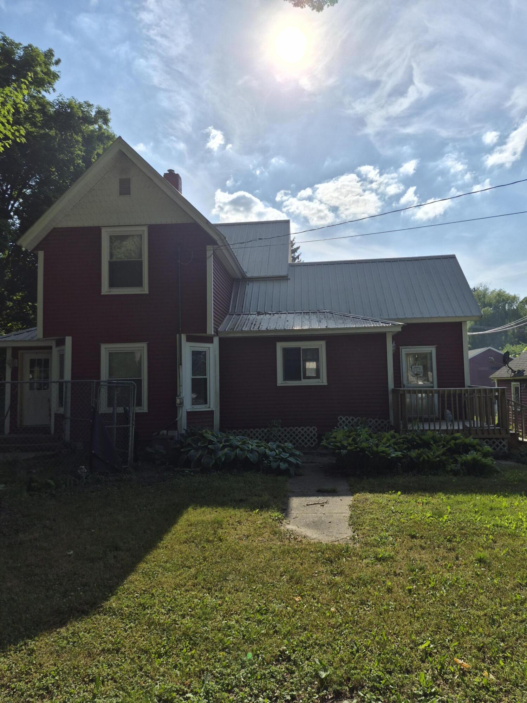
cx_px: 264
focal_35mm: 23
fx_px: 467
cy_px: 352
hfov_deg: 58.9
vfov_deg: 73.9
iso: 32
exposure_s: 1/7696
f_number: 1.8
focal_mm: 5.4
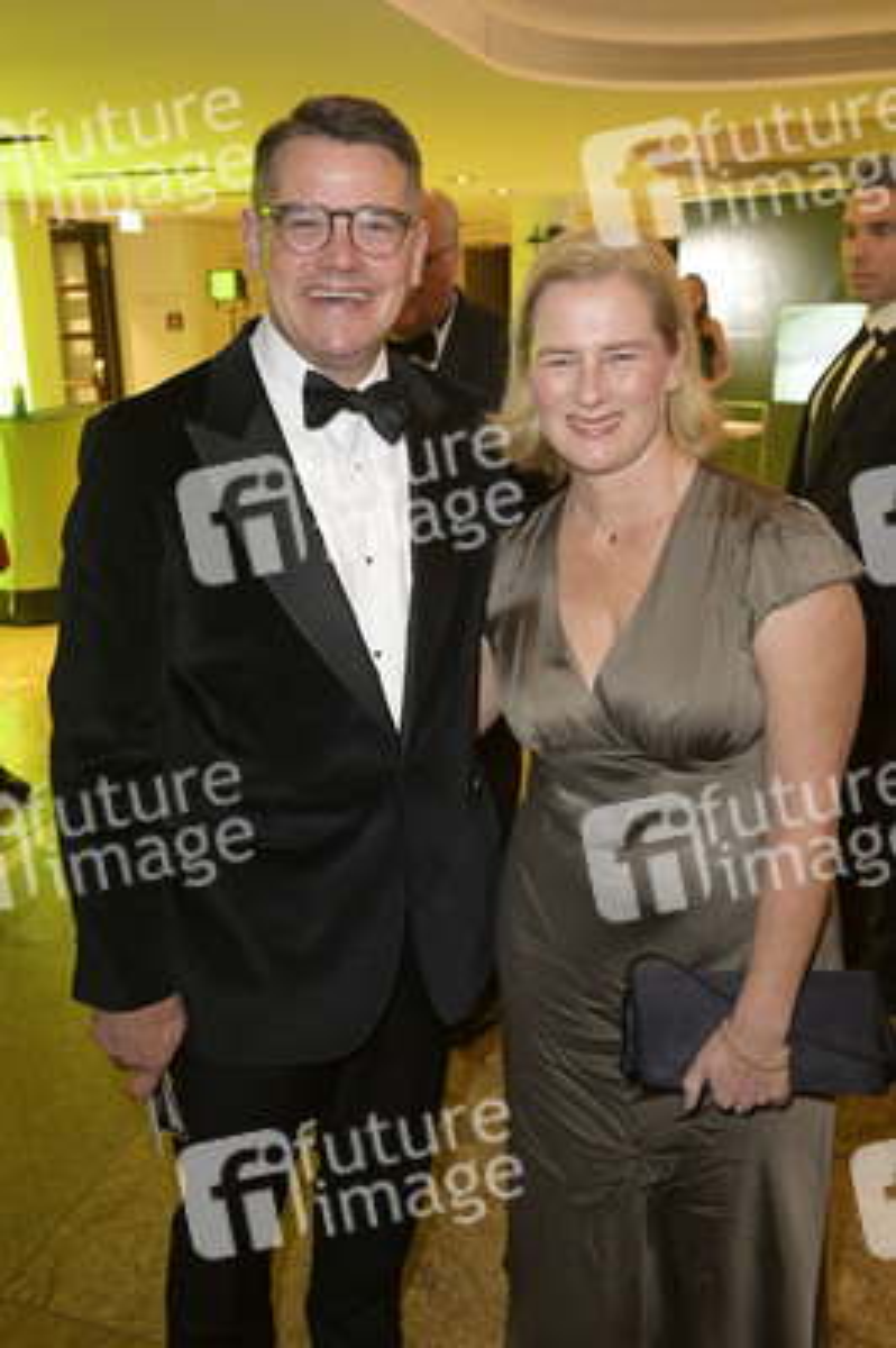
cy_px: 674
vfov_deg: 58.8
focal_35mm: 32
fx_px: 1197
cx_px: 448
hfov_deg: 41.0
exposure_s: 1/30
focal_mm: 32
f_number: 5.6
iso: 2500
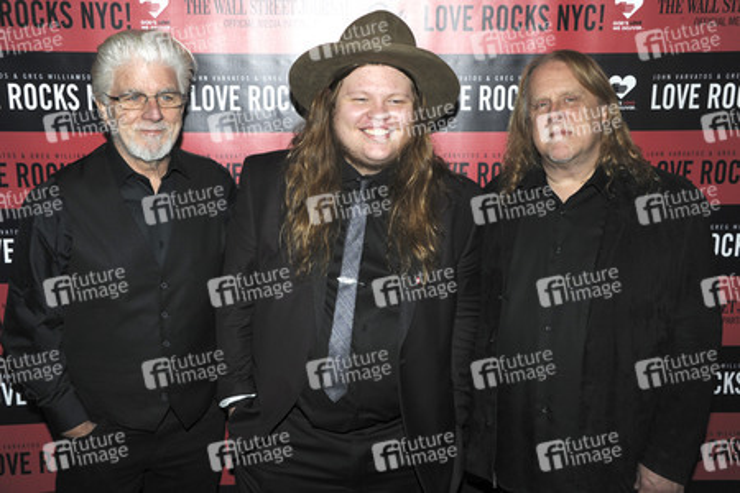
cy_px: 246
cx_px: 370
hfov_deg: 46.4
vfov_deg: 31.9
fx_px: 863
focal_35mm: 42
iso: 800
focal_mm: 42
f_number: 9
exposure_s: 1/250
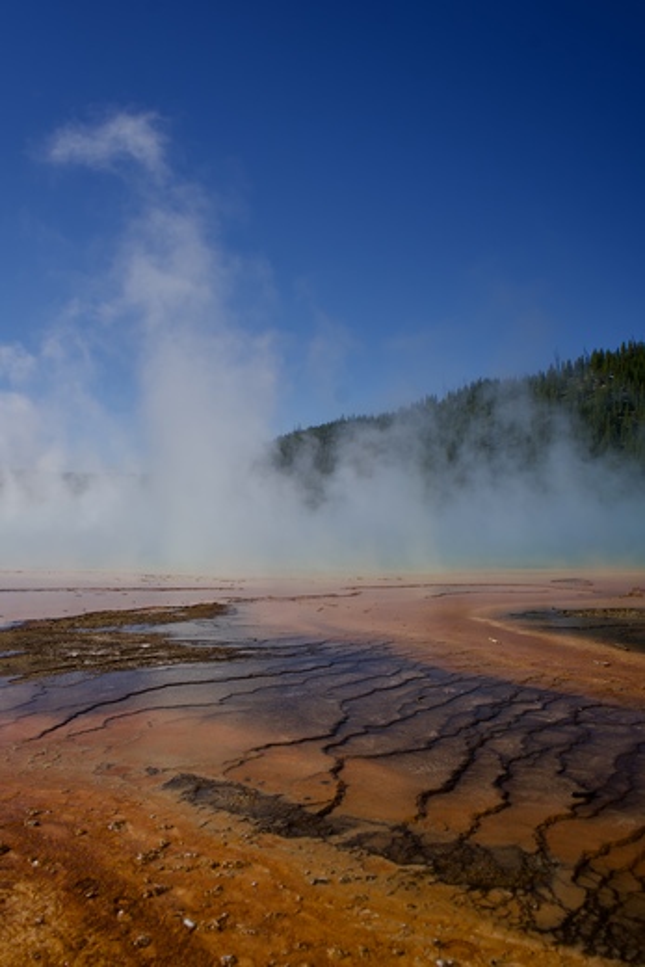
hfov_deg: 43.6
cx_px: 322
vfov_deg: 61.9
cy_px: 484
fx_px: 806
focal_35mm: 30
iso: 100
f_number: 5
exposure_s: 1/1600
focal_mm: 30
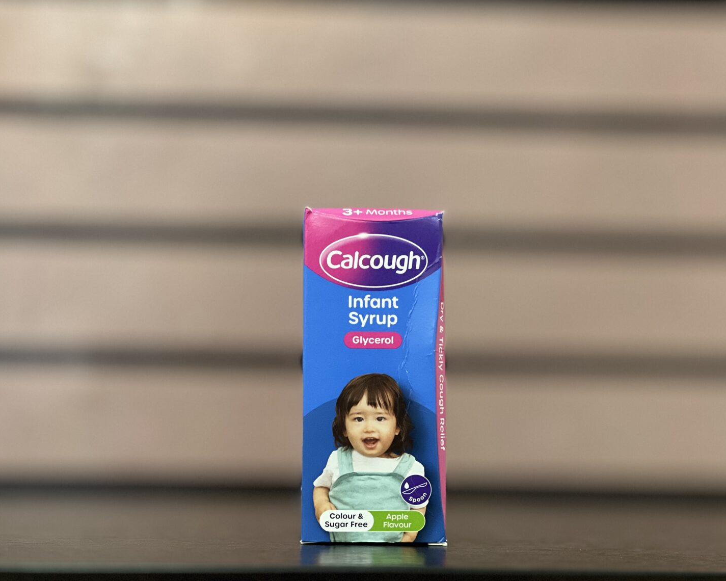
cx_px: 382
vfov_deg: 18.9
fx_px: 1740
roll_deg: -0.6
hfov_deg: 23.6
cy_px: 288
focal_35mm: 81
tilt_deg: +3.2
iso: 320
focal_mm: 9
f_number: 2.8
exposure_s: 1/25
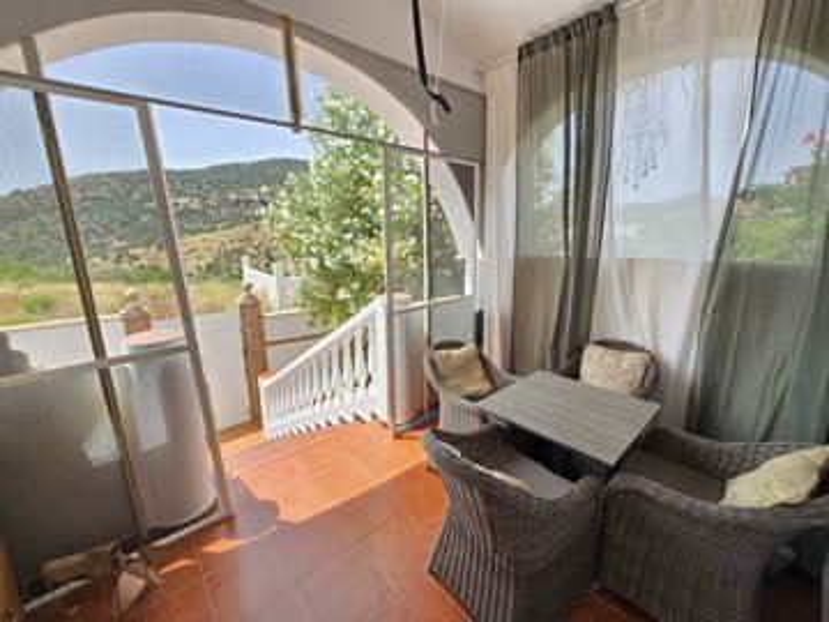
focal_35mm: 13
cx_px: 414
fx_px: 311
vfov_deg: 89.9
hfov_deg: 106.2
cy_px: 311
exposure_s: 1/310
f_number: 2.2
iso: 50
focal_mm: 2.2
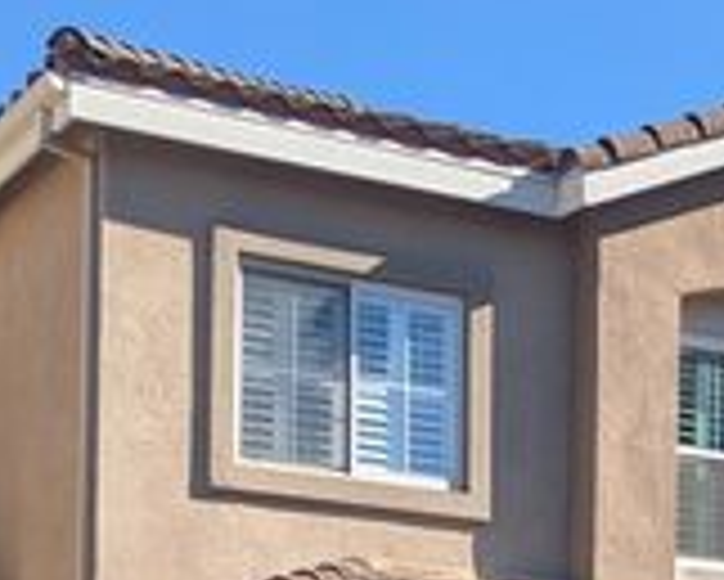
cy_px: 825
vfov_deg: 14.4
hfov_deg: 18.9
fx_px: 2165
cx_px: 504
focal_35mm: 101
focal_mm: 5.43
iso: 48
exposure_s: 1/1821
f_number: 1.89
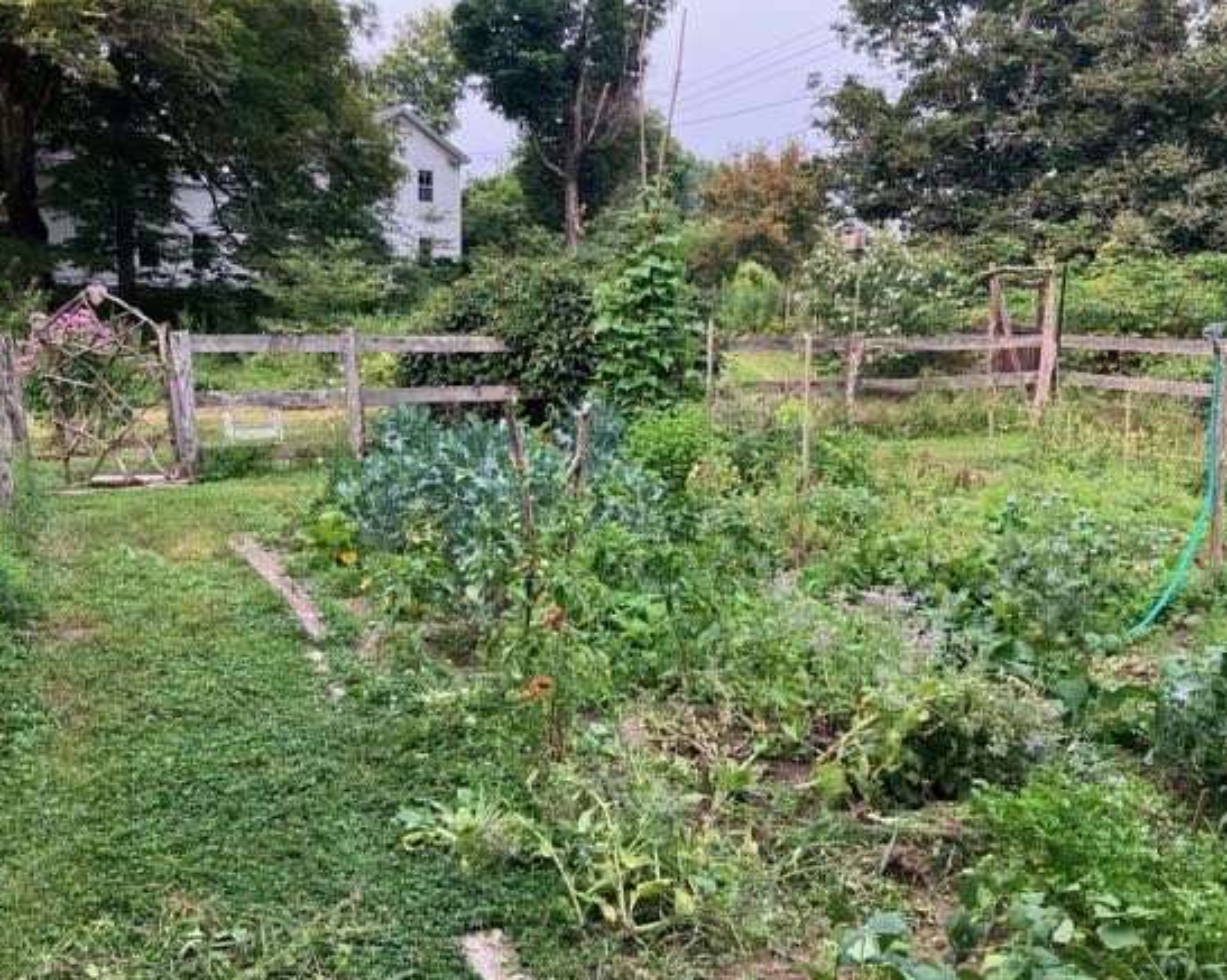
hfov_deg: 58.8
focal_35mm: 30
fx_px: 1089
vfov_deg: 48.5
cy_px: 498
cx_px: 639
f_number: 1.8
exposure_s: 1/273
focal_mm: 3.99
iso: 32
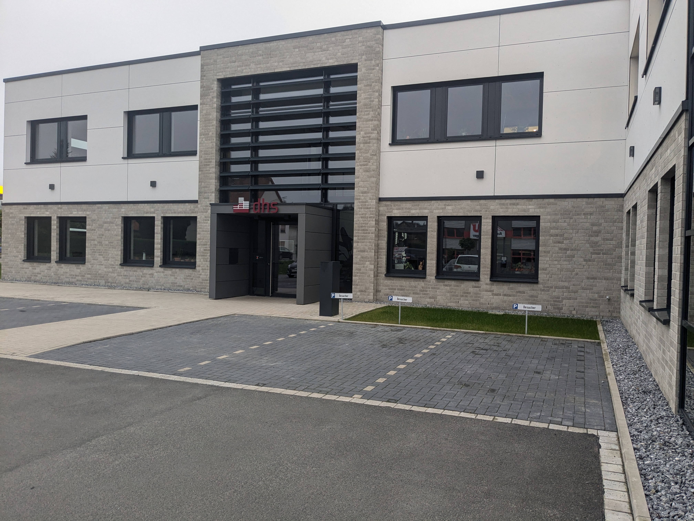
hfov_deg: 65.3
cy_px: 260
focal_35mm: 27
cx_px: 347
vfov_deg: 51.4
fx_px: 541
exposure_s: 1/50
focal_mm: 4.38
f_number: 1.73
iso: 62
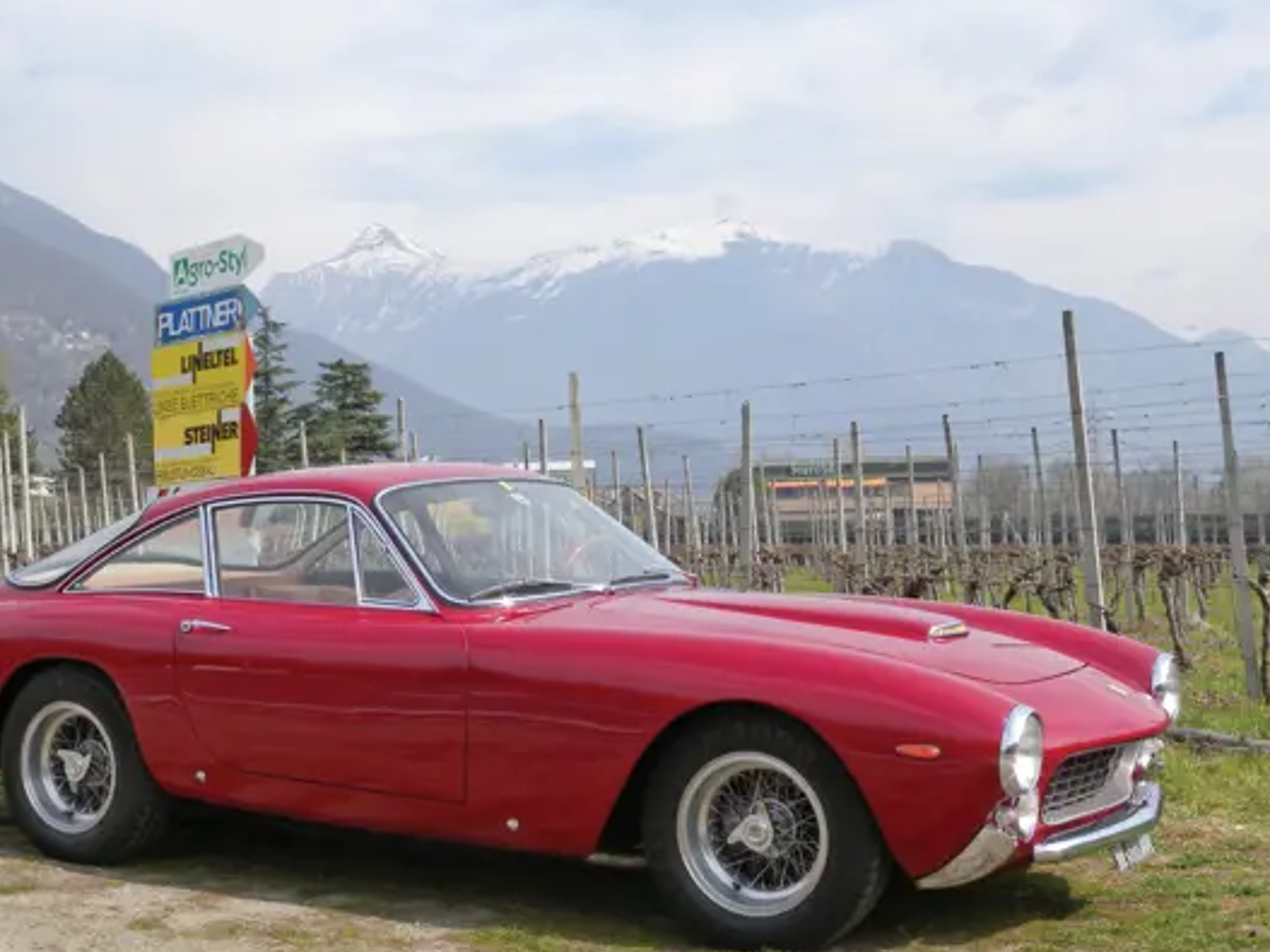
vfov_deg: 28.5
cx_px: 547
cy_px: 496
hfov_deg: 37.4
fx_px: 1871
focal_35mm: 51
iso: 64
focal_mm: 9
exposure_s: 1/300
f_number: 5.5
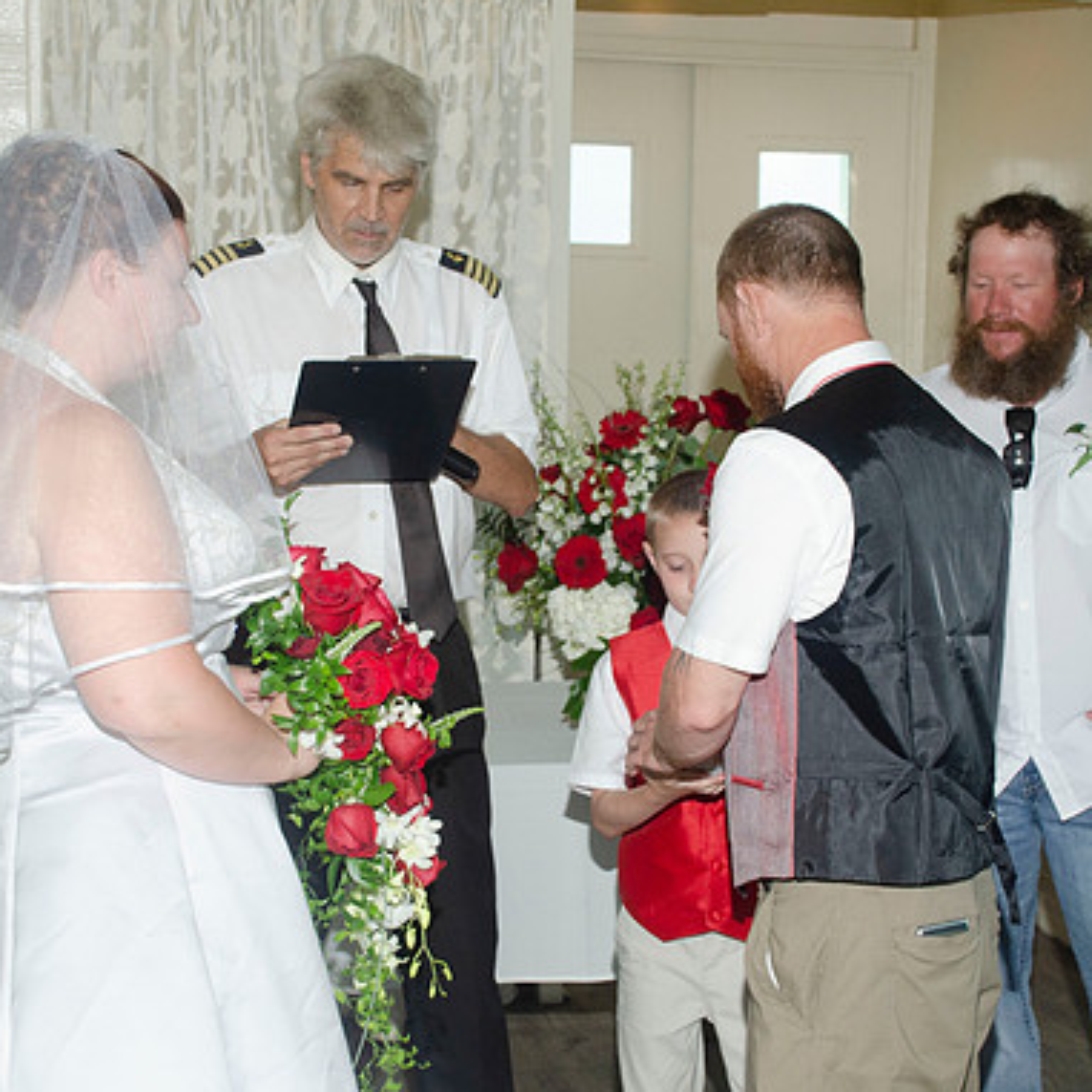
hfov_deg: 27.7
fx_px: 2213
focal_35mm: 62
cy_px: 547
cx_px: 530
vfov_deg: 27.7
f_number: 5.6
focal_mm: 32
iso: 400
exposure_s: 1/250
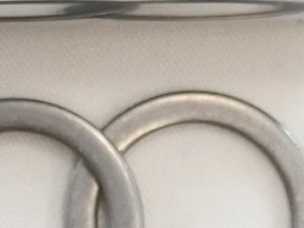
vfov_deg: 5.0
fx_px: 2547
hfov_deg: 6.8
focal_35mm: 290
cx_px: 88
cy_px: -201
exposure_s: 1/125
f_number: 4.5
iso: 640
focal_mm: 16.5
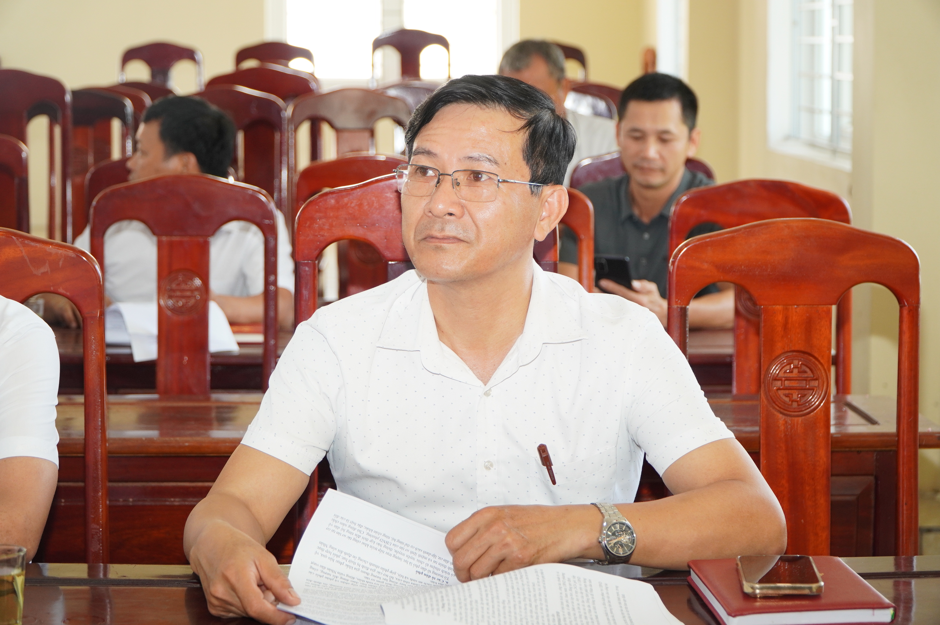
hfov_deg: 24.6
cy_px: 312
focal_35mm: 82
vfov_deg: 16.5
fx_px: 2152
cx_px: 470
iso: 500
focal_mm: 55
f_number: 4
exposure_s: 1/100
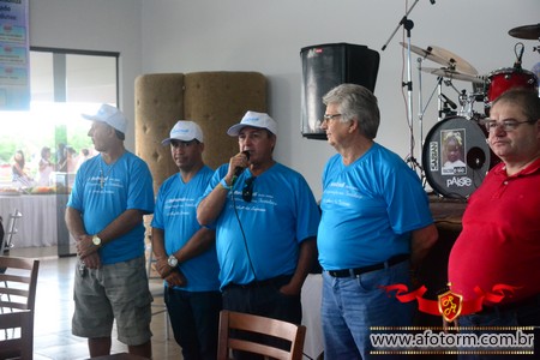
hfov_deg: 33.4
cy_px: 180
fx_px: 900
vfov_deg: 22.6
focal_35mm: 60
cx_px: 270
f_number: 4.5
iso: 3200
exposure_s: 1/60
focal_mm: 40
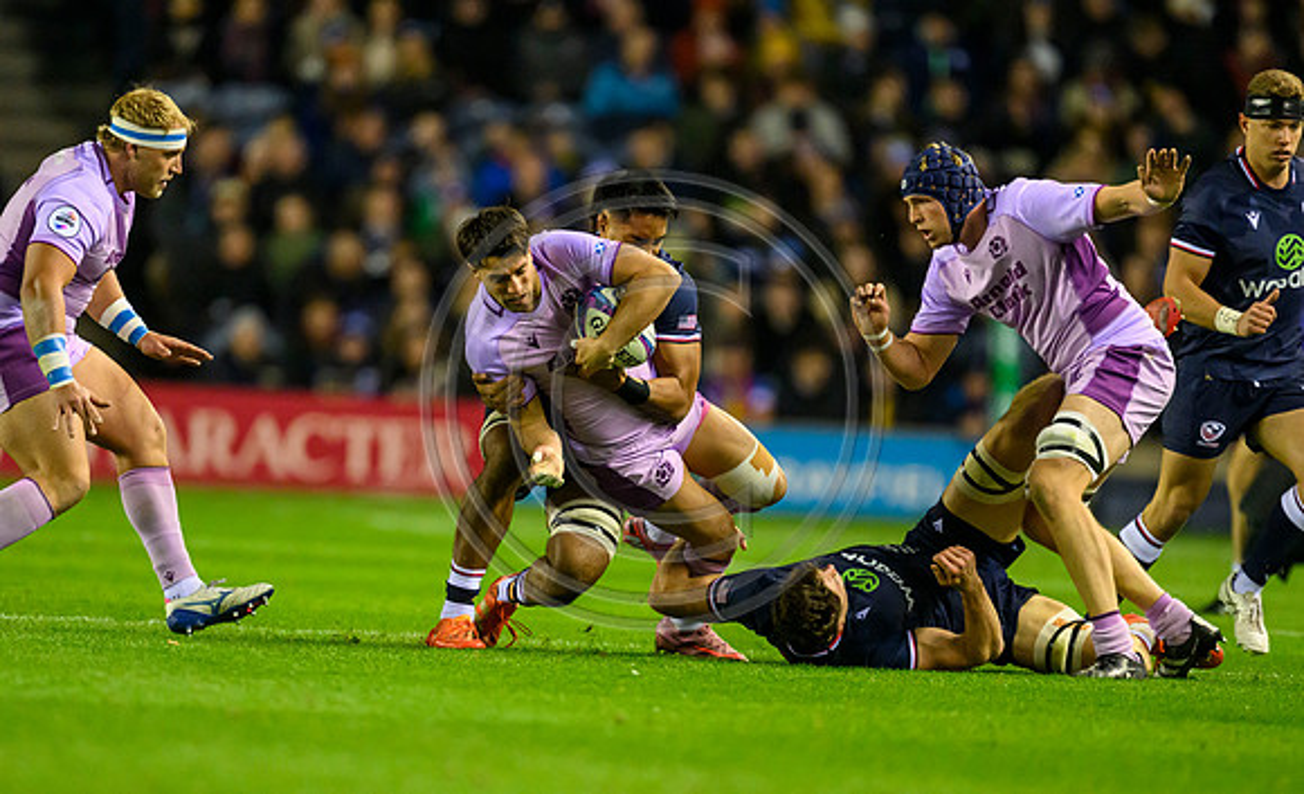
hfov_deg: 3.0
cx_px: 575
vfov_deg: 1.8
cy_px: 523
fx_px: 24678
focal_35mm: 700
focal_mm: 560
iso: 8000
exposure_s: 1/1000
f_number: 4
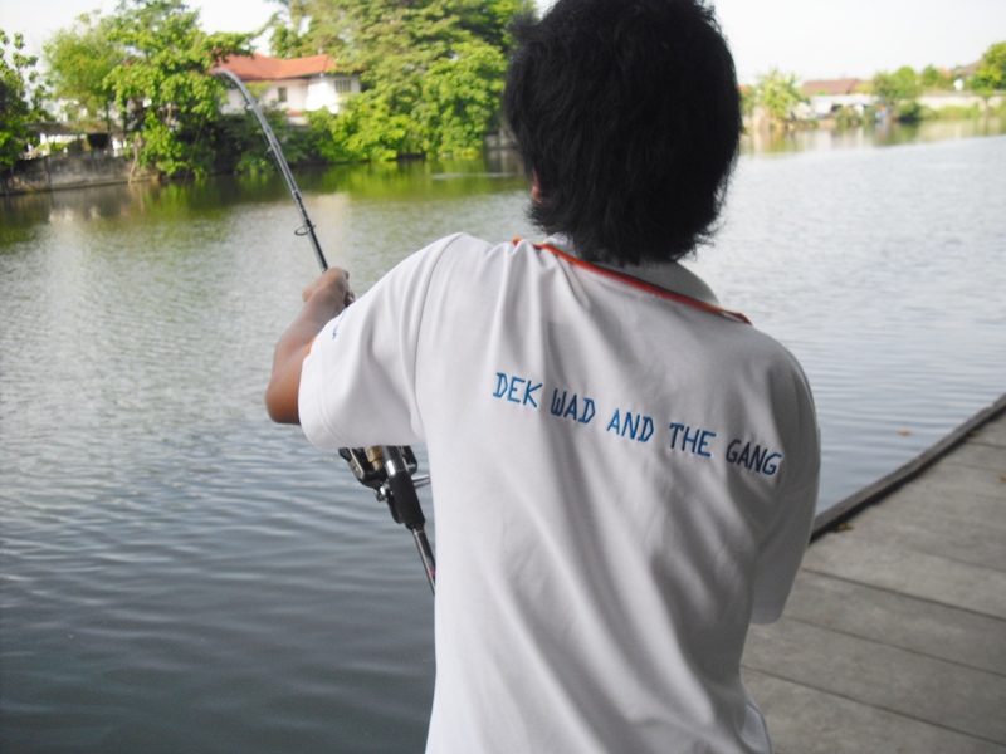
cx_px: 503
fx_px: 1104
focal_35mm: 38
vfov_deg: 37.7
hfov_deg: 49.0
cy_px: 377
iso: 64
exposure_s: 1/125
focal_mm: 6.2
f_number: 5.6
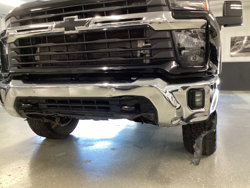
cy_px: 94
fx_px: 224
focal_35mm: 31
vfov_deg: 45.4
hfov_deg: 58.4
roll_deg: -0.6
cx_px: 125
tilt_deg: -6.4
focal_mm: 3.3
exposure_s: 1/33
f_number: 2.4
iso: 250
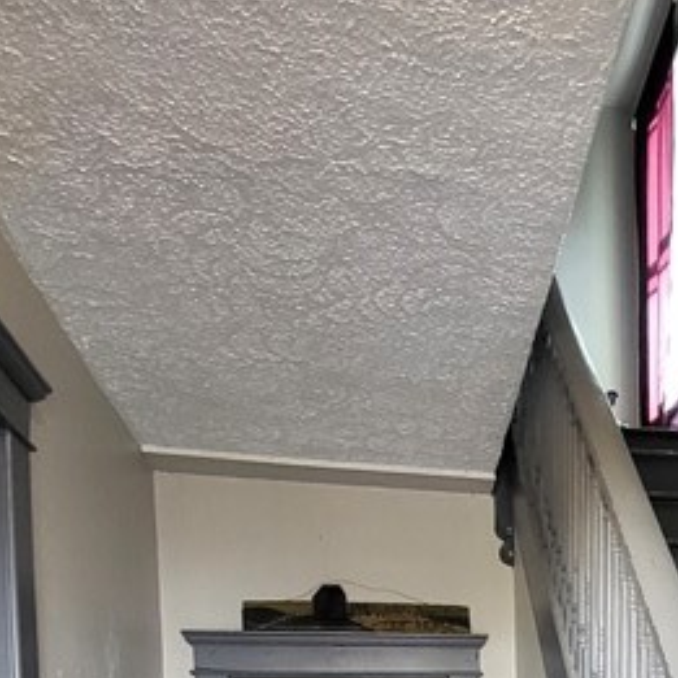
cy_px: 901
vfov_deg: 29.5
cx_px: 652
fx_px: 997
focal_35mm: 45
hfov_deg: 34.7
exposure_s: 1/30
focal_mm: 1.74
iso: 320
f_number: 2.2
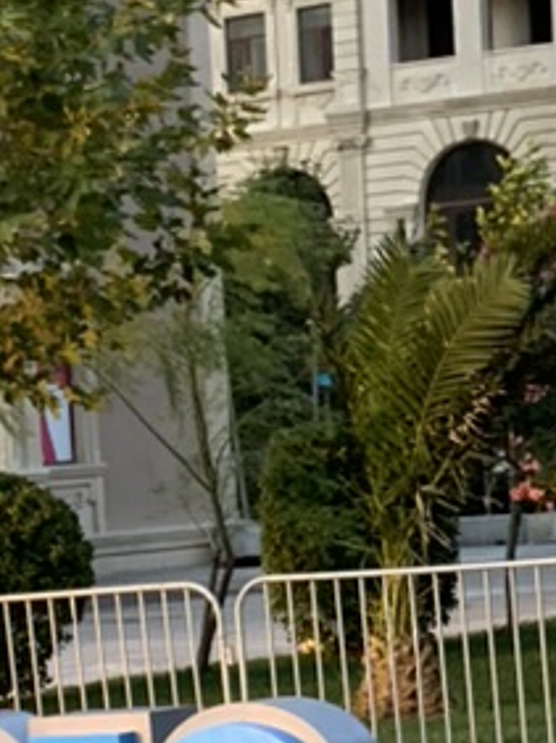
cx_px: -253
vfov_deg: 10.2
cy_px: 1080
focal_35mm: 189
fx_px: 4054
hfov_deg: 7.7
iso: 40
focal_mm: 6
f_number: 2.4
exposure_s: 1/122
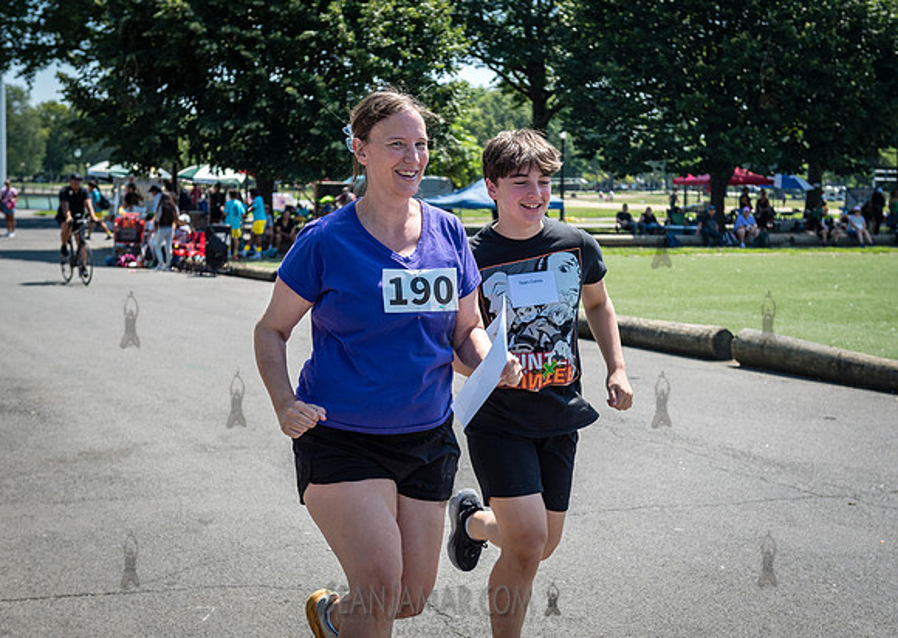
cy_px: 330
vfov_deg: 24.2
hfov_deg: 33.6
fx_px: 1488
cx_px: 466
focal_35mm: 58
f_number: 4
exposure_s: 1/1250
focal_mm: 45
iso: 200
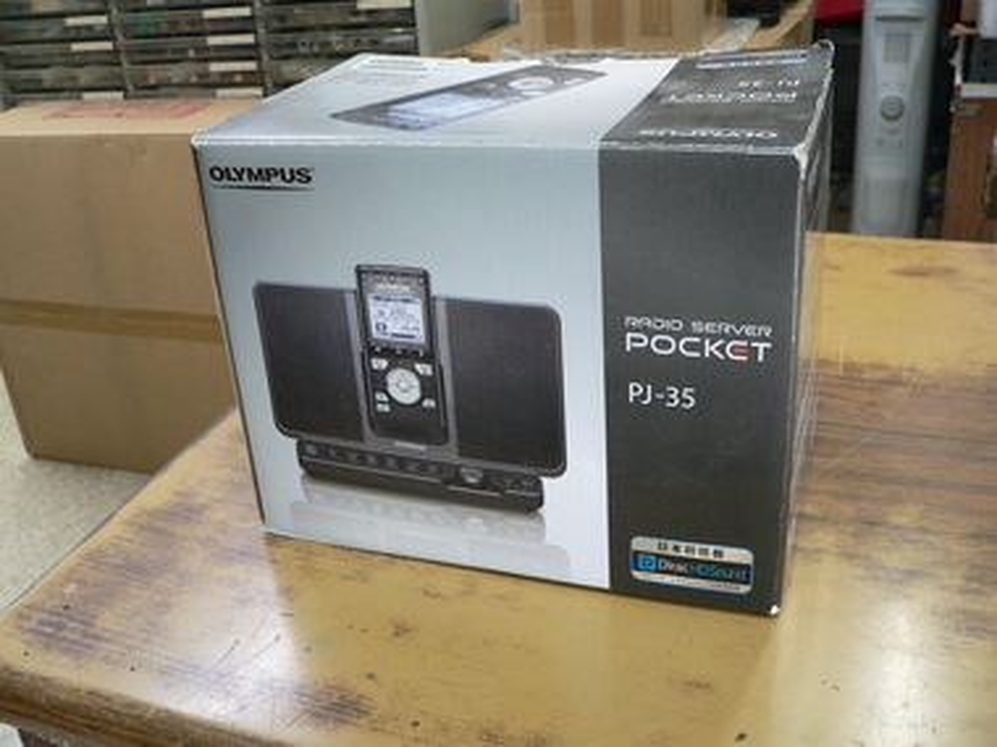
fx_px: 1037
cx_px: 498
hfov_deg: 51.4
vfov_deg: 39.7
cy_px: 374
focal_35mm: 36
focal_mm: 6
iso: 200
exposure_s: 1/20
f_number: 2.8
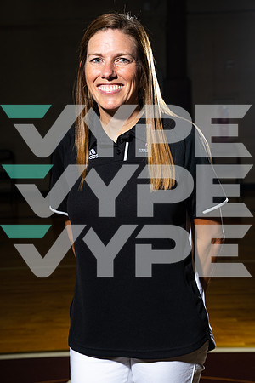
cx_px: 128
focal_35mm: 67
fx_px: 712
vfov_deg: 30.1
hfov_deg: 20.3
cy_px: 192
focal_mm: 67
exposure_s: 1/125
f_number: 8
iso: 100
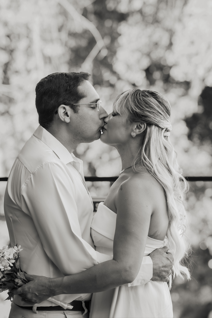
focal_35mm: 128
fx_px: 1126
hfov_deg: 10.8
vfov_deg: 16.1
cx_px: 106
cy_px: 159
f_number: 2.5
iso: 400
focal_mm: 85
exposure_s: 1/500
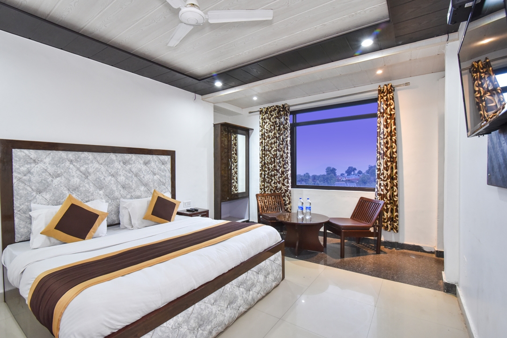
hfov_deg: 96.7
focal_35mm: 16
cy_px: 169
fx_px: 225
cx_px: 254
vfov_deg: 73.8
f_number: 7.1
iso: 2500
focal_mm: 16
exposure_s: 1/50
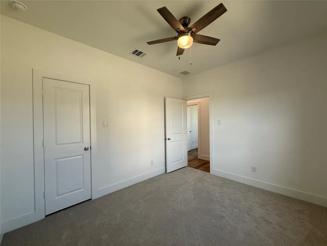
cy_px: 123
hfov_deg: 102.1
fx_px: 132
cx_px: 164
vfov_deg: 85.7
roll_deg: +0.7
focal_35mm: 14
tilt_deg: +0.4
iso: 80
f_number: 2.2
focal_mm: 2.22
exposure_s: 1/120
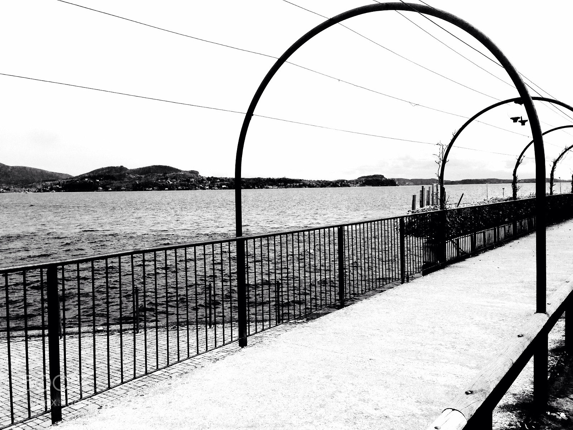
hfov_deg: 55.4
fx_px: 546
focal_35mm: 33
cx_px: 286
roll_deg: +0.3
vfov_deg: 42.9
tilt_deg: -1.3
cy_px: 215
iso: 50
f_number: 2.4
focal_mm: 4.12
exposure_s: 1/2169
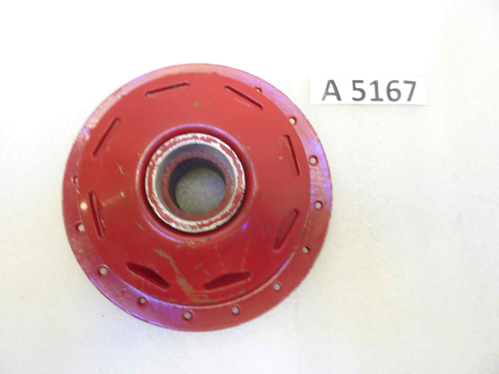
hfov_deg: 69.4
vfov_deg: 54.9
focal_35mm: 25
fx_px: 360
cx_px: 250
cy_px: 187
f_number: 3.3
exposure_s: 1/8
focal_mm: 4.1
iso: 80
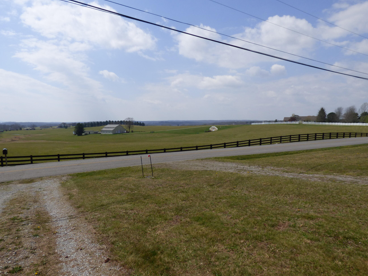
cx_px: 167
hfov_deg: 73.8
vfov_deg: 58.6
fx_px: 245
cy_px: 158
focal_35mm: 23
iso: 100
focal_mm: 3.58
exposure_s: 1/2000
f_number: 3.5
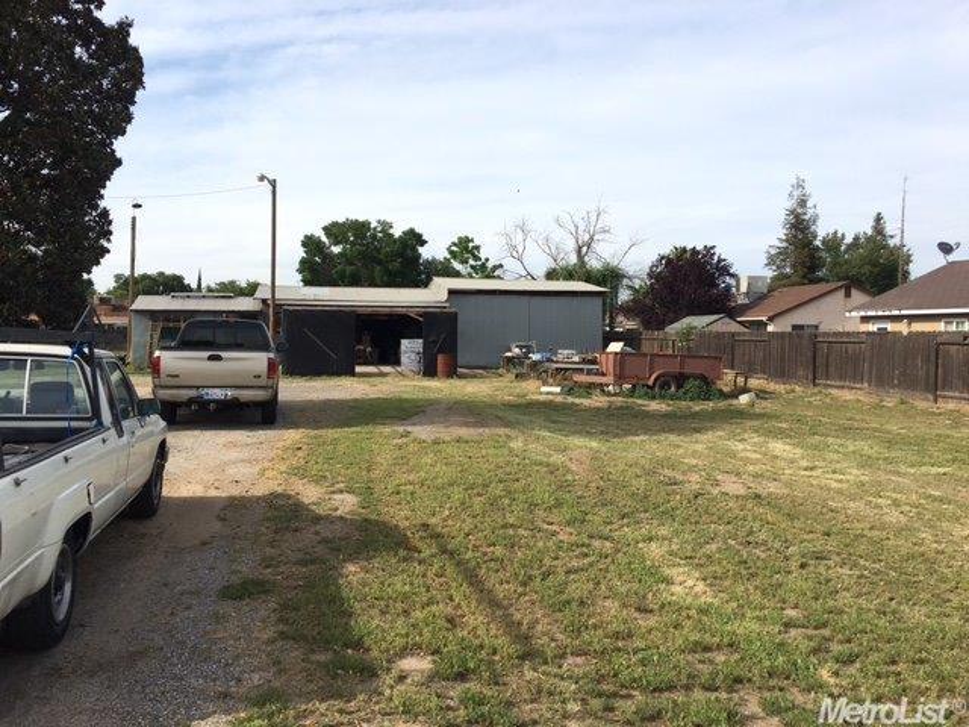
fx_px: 812
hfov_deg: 61.7
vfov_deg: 48.2
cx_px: 484
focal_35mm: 29
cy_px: 364
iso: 25
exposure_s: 1/1538
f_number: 2.2
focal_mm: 4.15
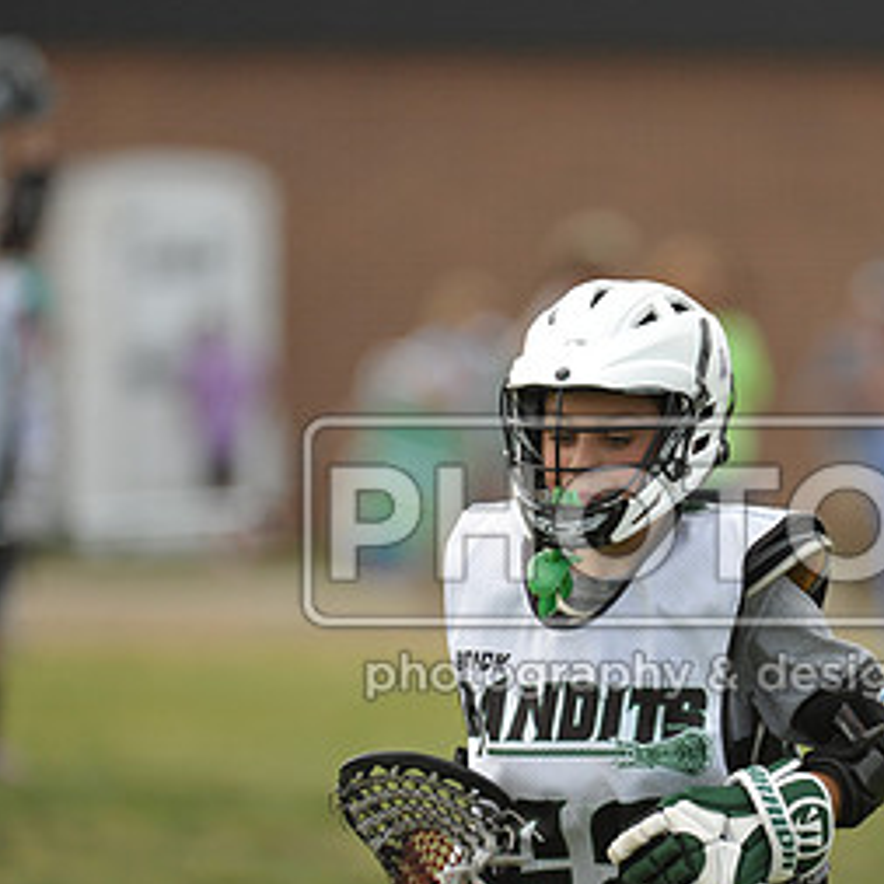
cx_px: 720
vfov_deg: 2.9
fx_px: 17451
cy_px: 545
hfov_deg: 2.9
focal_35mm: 604
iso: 800
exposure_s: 1/2500
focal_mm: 310
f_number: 4
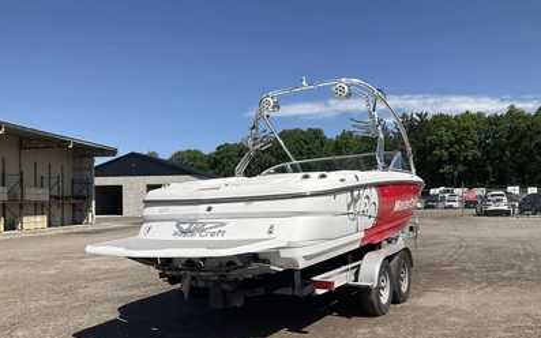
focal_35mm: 31
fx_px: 457
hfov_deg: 61.2
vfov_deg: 40.4
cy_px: 203
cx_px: 270
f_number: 1.8
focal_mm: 3
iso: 25
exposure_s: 1/2801
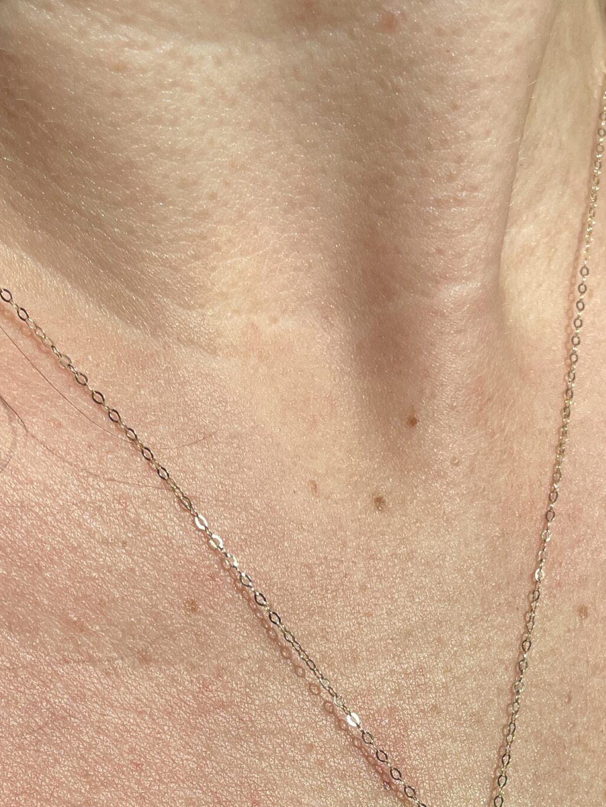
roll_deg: -1.4
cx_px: 302
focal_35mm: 49
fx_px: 1143
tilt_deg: -33.1
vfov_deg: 36.5
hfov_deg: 29.7
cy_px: 723
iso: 32
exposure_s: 1/1667
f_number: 1.6
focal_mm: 4.2
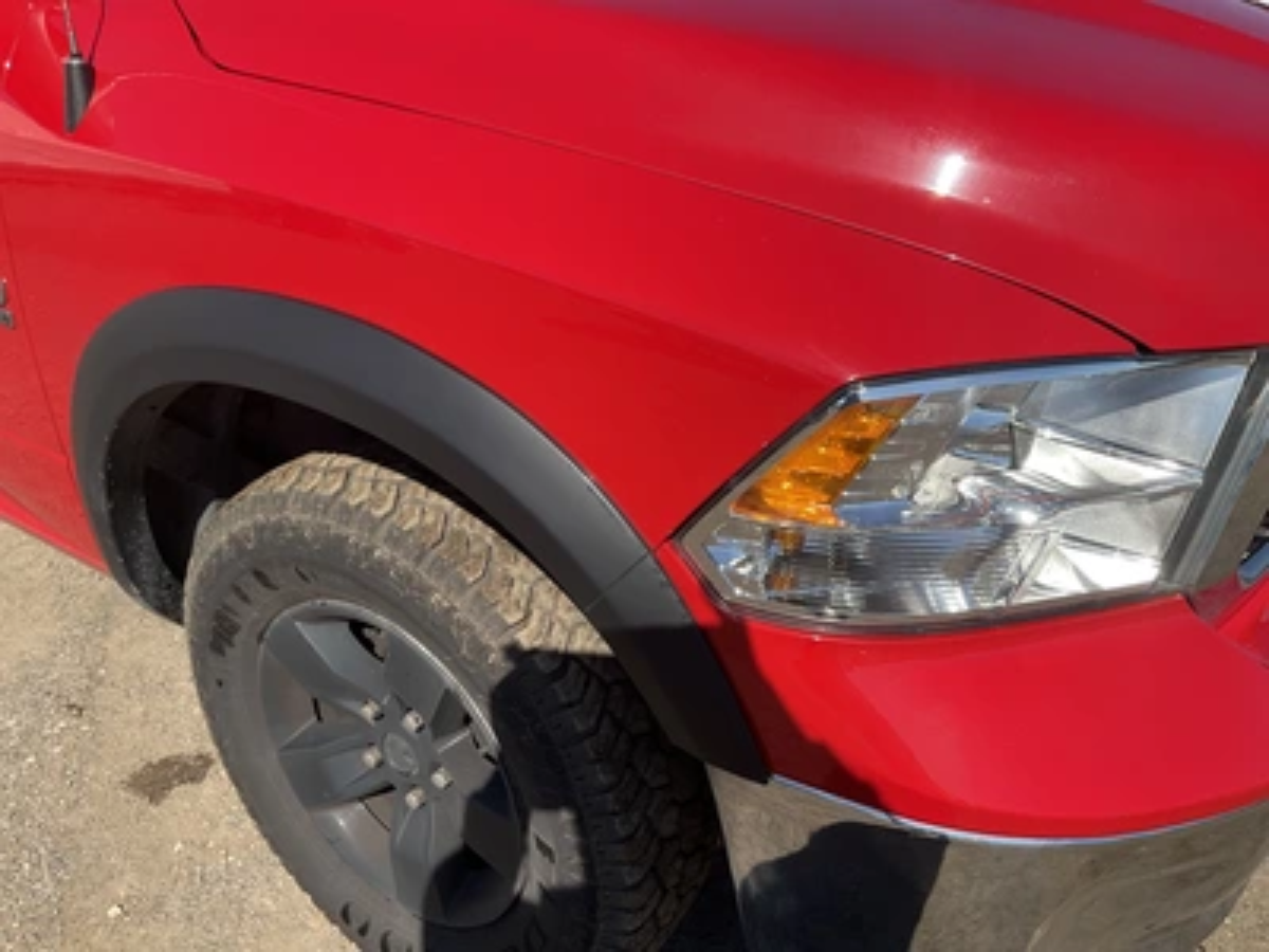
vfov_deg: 48.2
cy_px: 476
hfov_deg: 61.7
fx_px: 1063
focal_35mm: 29
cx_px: 634
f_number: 1.8
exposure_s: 1/1342
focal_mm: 3
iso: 25
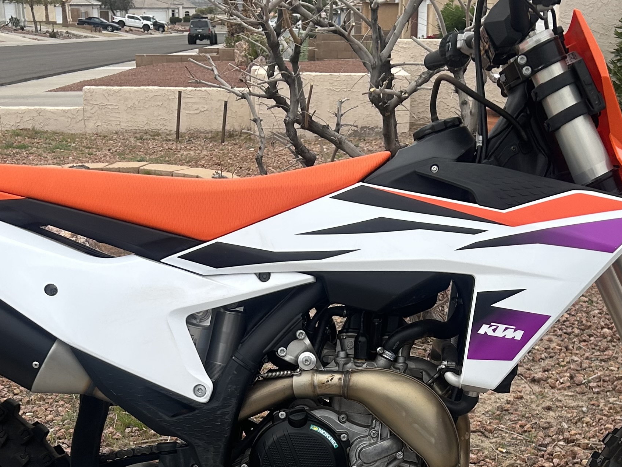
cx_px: 329
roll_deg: +1.3
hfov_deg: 31.2
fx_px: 1114
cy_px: 451
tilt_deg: -22.4
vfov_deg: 22.8
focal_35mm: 62
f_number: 1.5
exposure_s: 1/2762
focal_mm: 5.7
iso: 50
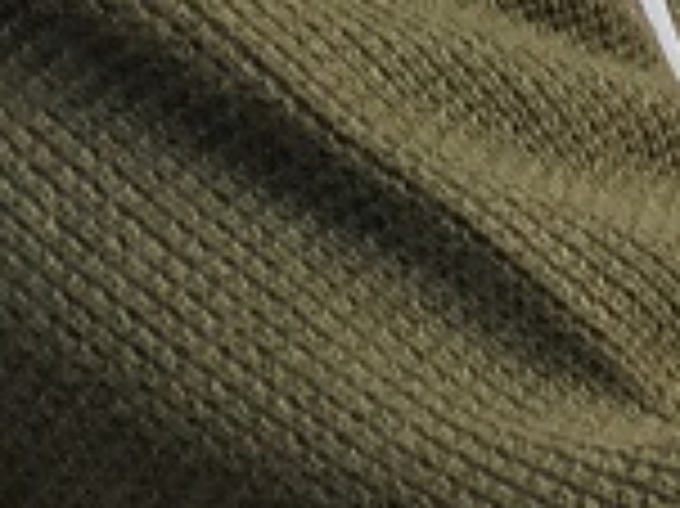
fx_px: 2650
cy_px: -564
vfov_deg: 10.0
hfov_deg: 11.2
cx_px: 1810
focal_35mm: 135
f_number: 1.9
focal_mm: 3.94
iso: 160
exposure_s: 1/120
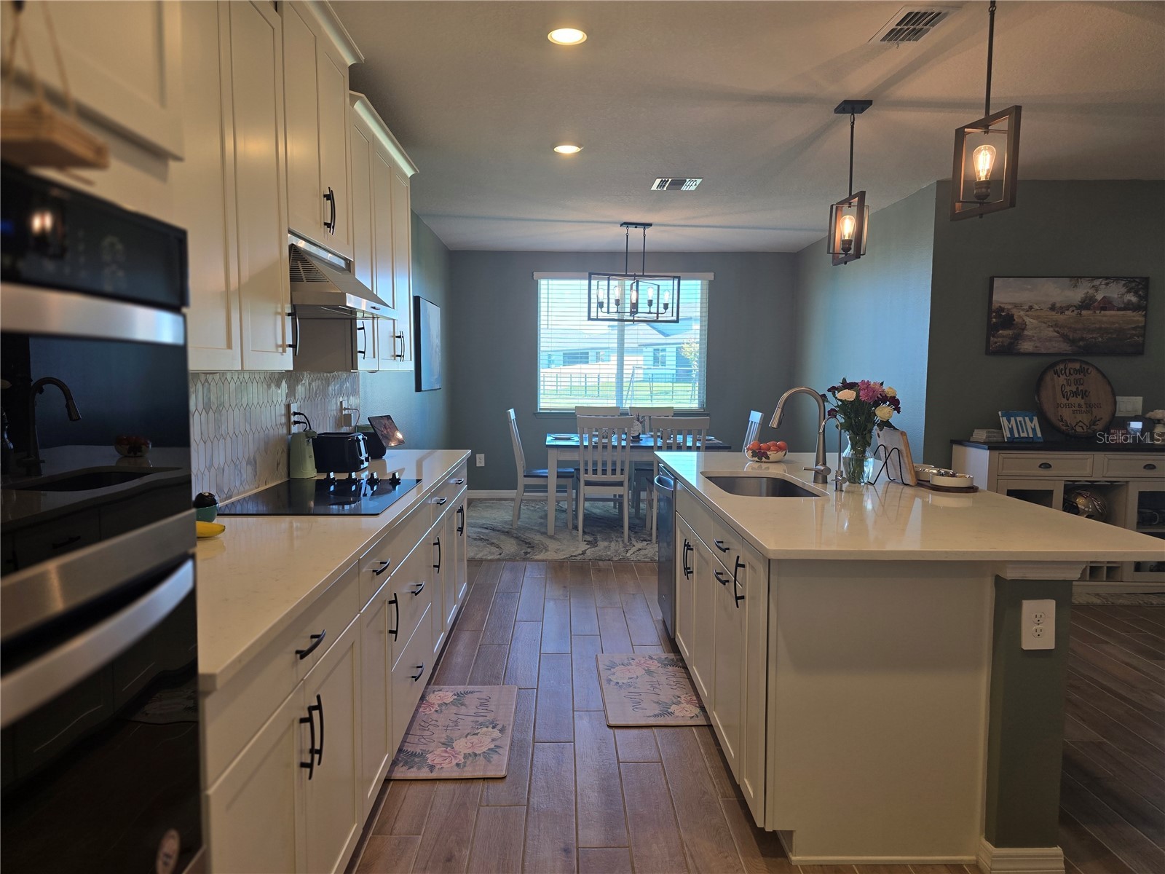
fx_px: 774
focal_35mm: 23
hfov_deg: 73.9
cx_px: 582
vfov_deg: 58.9
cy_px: 437
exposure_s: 1/120
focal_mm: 6.3
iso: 50
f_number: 1.7
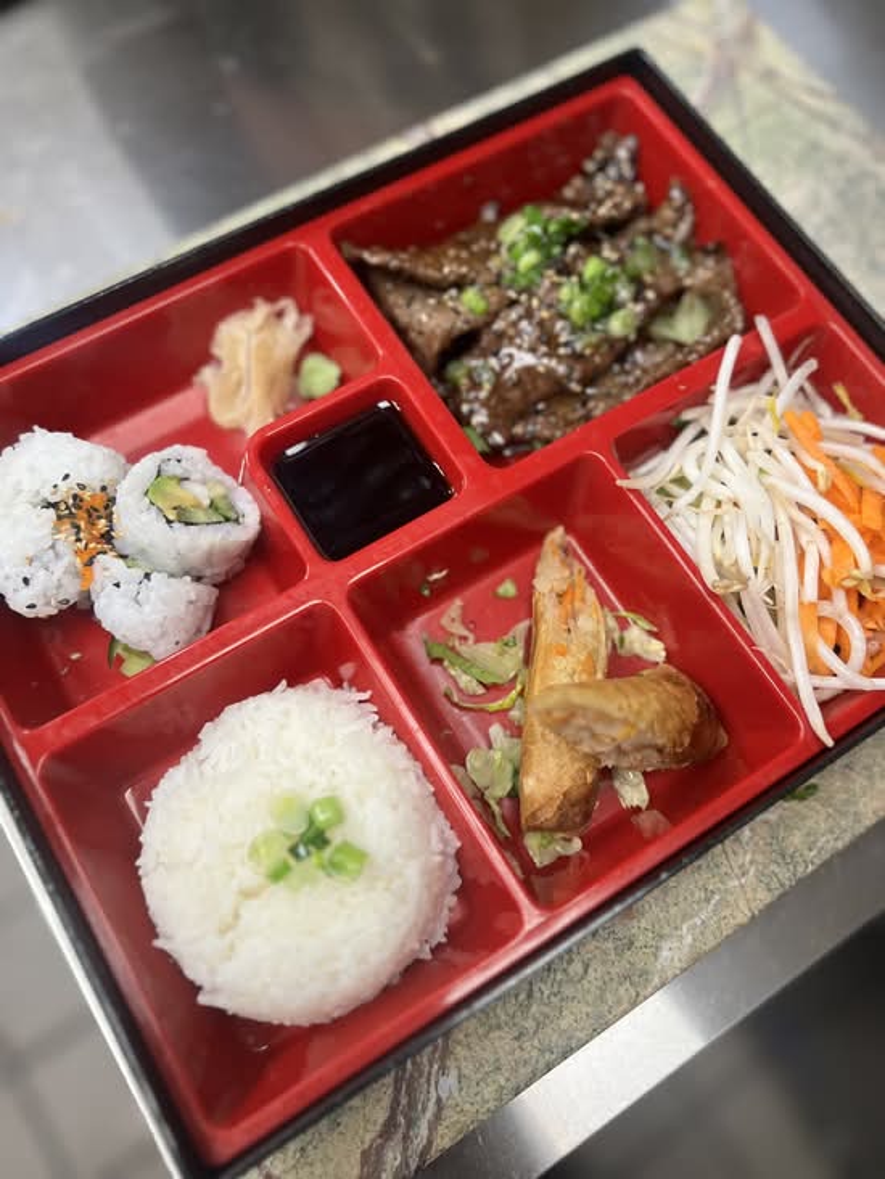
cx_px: 442
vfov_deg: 67.3
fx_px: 886
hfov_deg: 53.1
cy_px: 590
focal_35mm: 26
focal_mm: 5.7
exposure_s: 1/120
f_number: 1.5
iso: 125
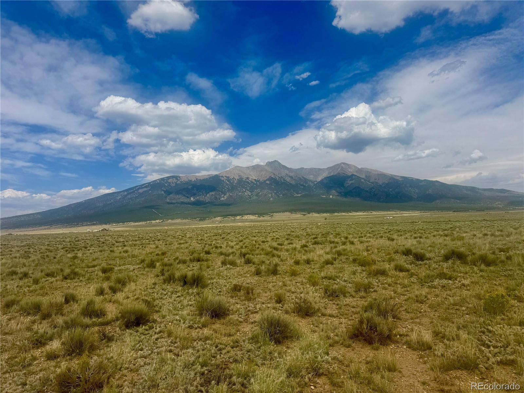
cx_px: 262
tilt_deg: +4.0
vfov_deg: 56.8
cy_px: 196
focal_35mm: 24
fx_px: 363
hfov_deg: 71.6
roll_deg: +1.0
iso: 80
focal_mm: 6.76
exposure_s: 1/9009
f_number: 1.78
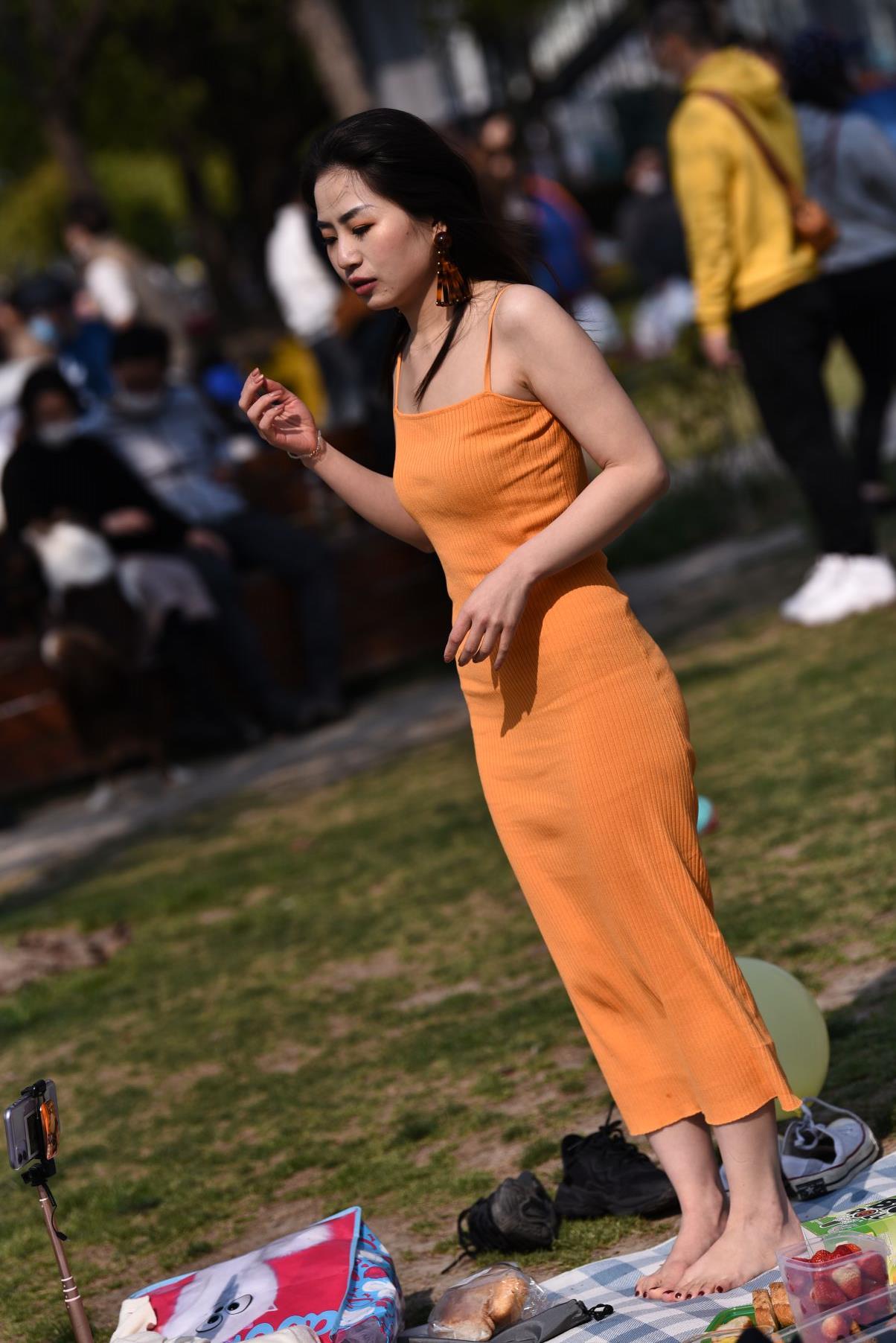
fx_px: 5222
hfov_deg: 9.8
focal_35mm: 140
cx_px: 448
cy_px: 672
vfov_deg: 14.6
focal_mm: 140
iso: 200
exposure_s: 1/4000
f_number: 4
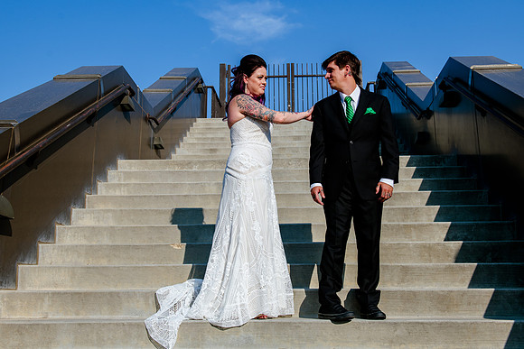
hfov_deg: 46.2
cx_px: 261
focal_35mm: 42
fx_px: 615
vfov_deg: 31.7
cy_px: 138
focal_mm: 35
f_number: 6.3
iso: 160
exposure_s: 1/640
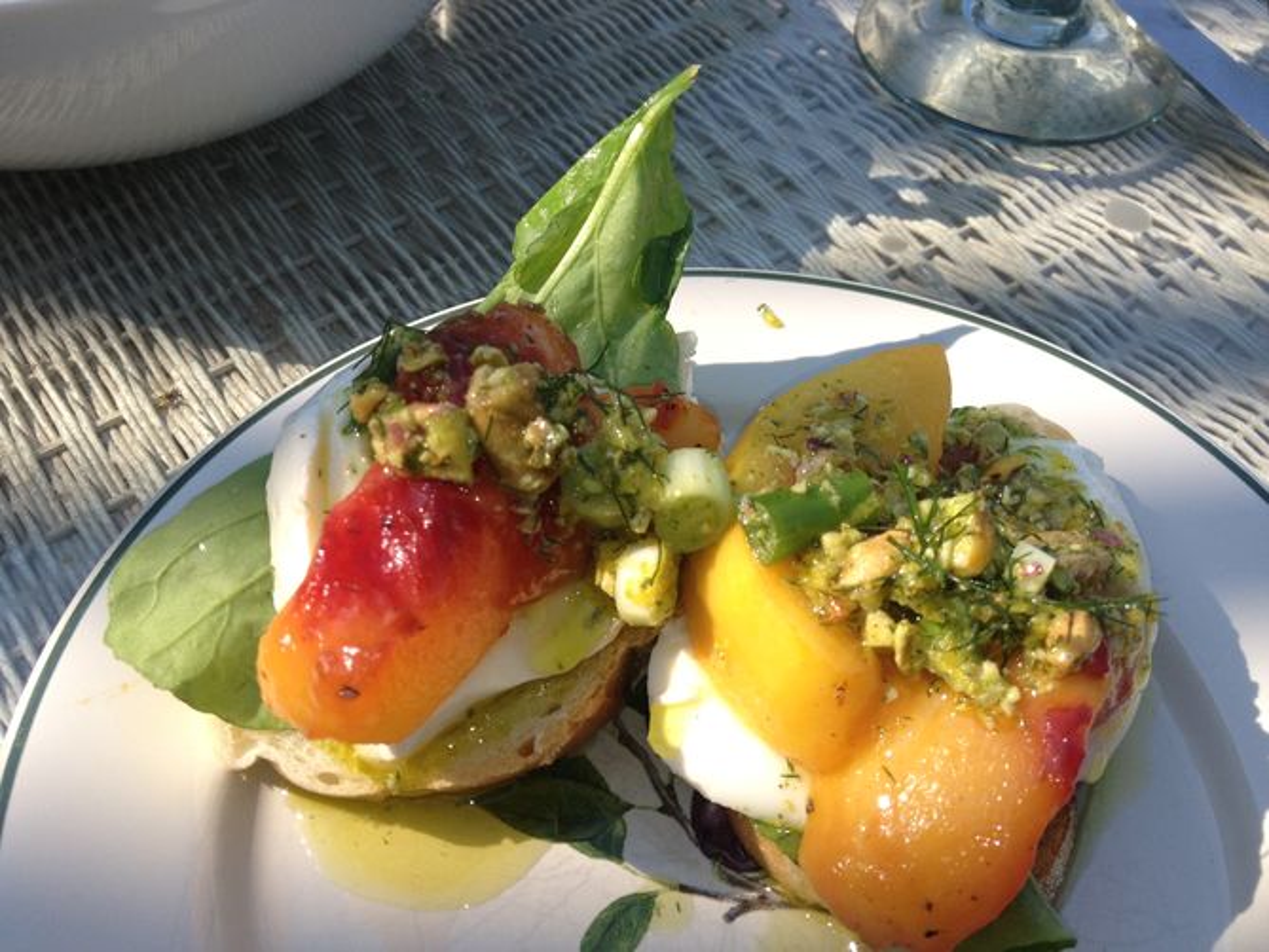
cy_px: 476
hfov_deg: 52.6
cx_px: 634
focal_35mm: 35
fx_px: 1283
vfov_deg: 40.7
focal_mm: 4.28
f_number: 2.4
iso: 80
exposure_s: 1/1227
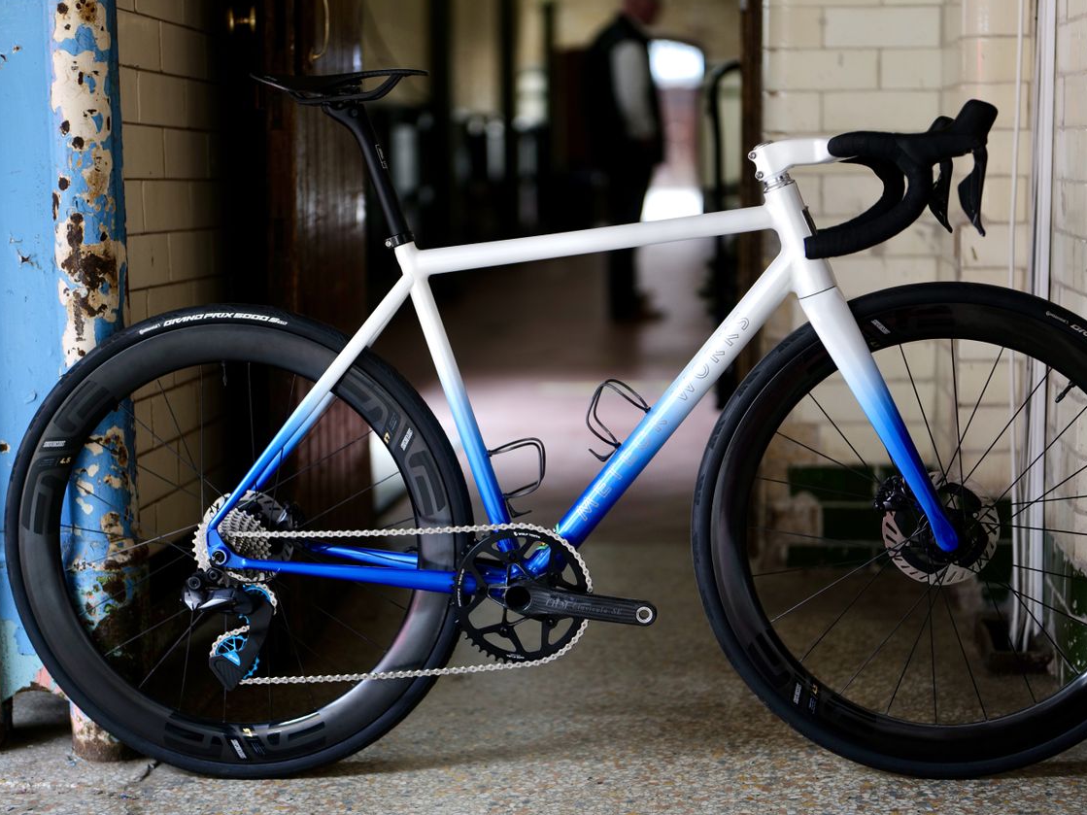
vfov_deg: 26.6
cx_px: 569
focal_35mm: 55
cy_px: 407
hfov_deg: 34.9
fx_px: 1727
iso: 320
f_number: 1.4
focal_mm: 50
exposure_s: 1/125
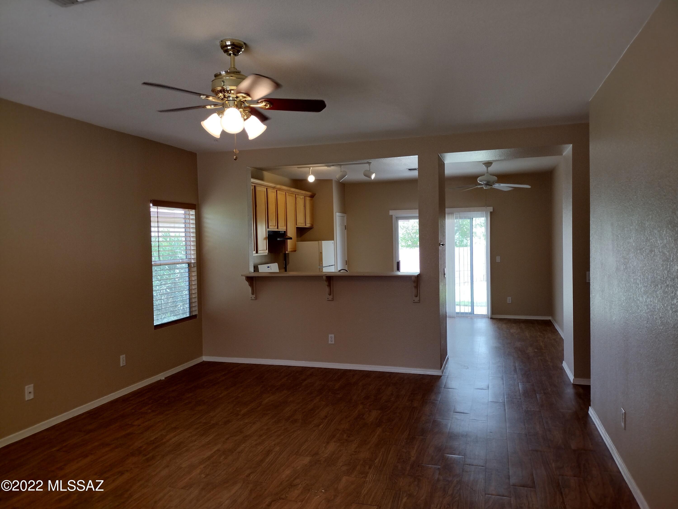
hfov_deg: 65.3
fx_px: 529
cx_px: 339
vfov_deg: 51.4
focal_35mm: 27
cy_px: 254
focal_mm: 4.71
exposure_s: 1/140
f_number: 1.7
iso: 100
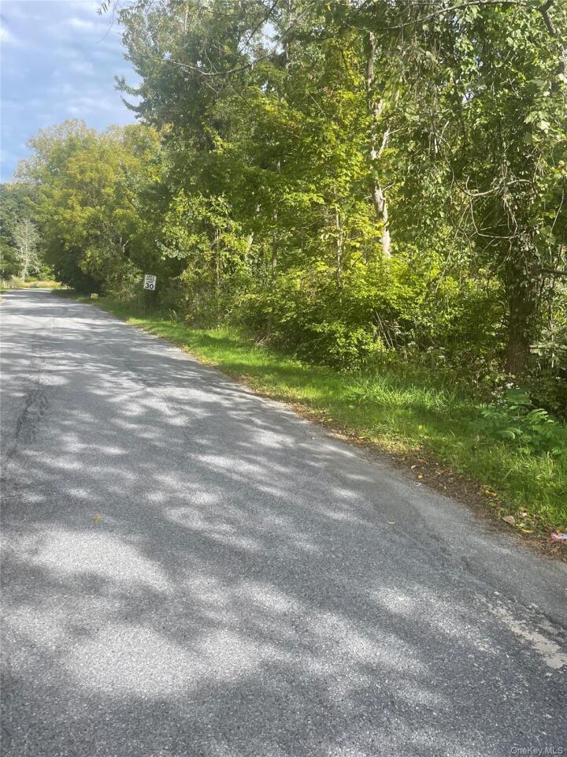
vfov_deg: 67.3
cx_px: 284
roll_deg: -1.1
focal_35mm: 26
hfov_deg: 53.1
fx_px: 568
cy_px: 378
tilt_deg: -7.1
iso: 32
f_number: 1.6
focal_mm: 4.2
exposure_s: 1/1159
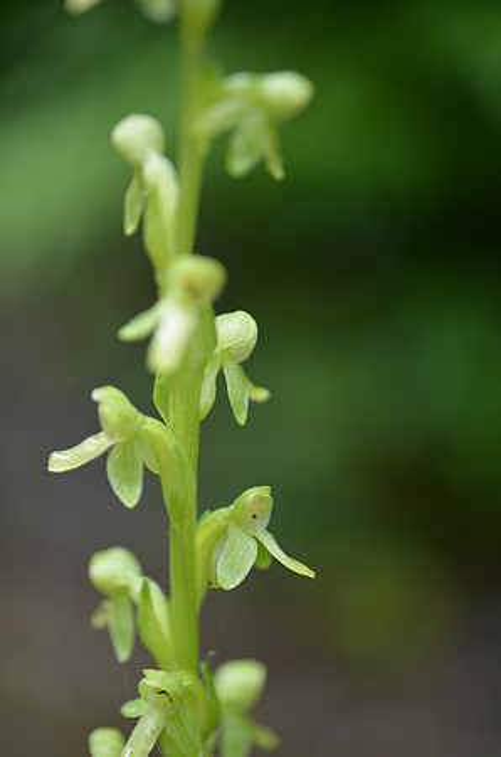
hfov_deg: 19.6
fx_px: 1447
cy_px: 378
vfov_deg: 29.3
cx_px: 250
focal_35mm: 69
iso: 400
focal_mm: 46
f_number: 5.3
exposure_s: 1/100
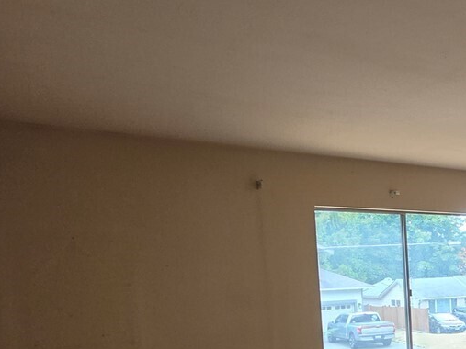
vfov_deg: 33.6
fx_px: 552
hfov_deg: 28.9
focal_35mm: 41
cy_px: 301
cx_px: 697
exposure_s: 1/120
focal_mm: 2.2
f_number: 1.9
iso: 160
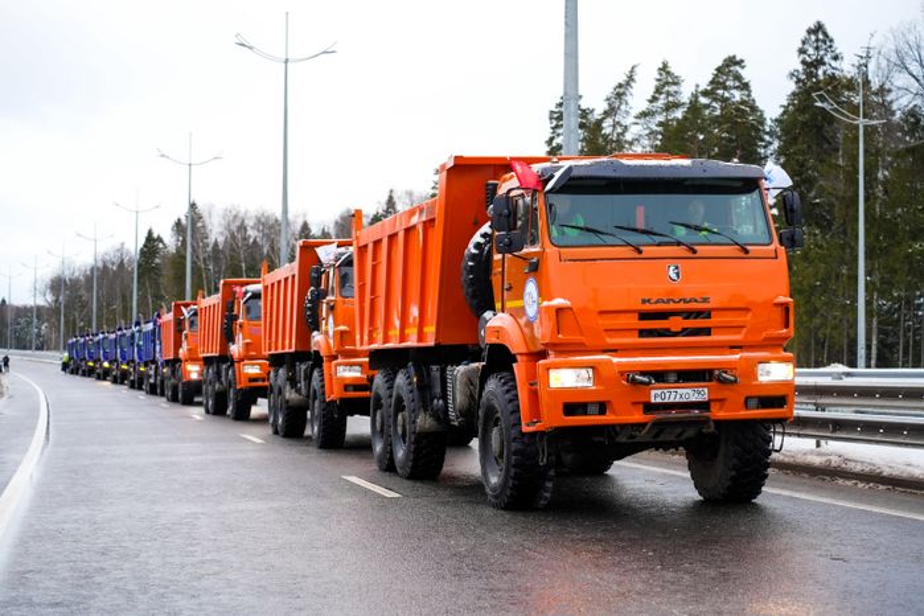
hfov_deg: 31.0
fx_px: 1668
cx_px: 462
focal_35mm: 65
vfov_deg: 20.9
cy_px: 308
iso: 1600
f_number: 3.5
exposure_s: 1/800
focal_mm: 65
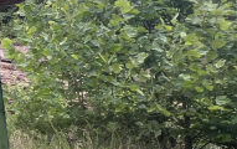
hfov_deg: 23.7
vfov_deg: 27.0
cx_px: -173
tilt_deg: +5.5
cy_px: 71
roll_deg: +1.8
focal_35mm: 48
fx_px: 310
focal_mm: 1.57
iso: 32
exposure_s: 1/256
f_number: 1.8
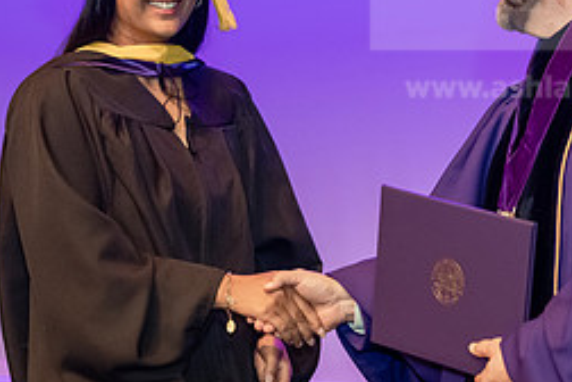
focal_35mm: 161
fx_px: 2558
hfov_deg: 12.8
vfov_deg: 8.5
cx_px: 302
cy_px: 135
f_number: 4
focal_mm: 70
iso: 3200
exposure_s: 1/200
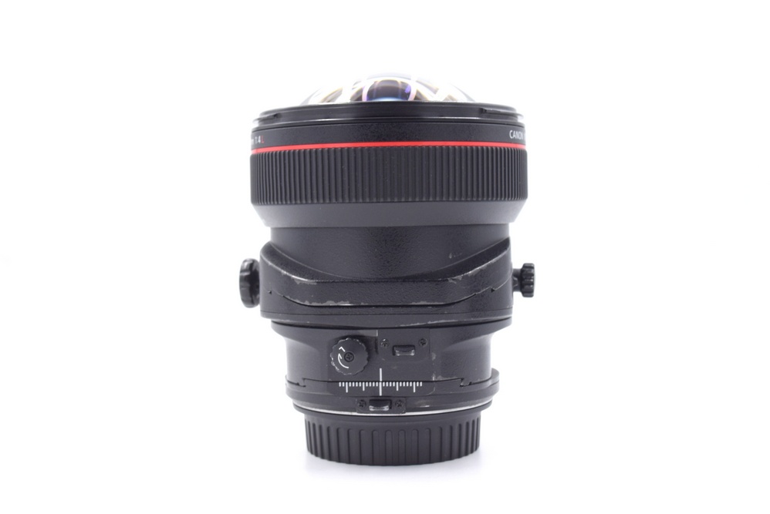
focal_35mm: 54
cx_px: 385
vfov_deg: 25.1
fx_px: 1156
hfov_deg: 36.8
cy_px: 257
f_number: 8
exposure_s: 1/100
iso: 400
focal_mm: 36
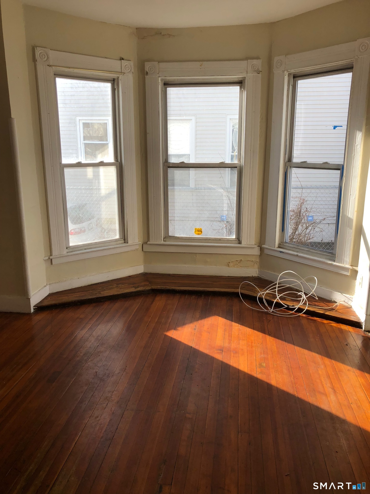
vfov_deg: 63.4
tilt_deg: -13.4
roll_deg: -1.3
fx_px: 399
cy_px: 247
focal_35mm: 28
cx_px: 185
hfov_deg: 49.7
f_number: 1.8
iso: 20
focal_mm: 4
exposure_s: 1/345
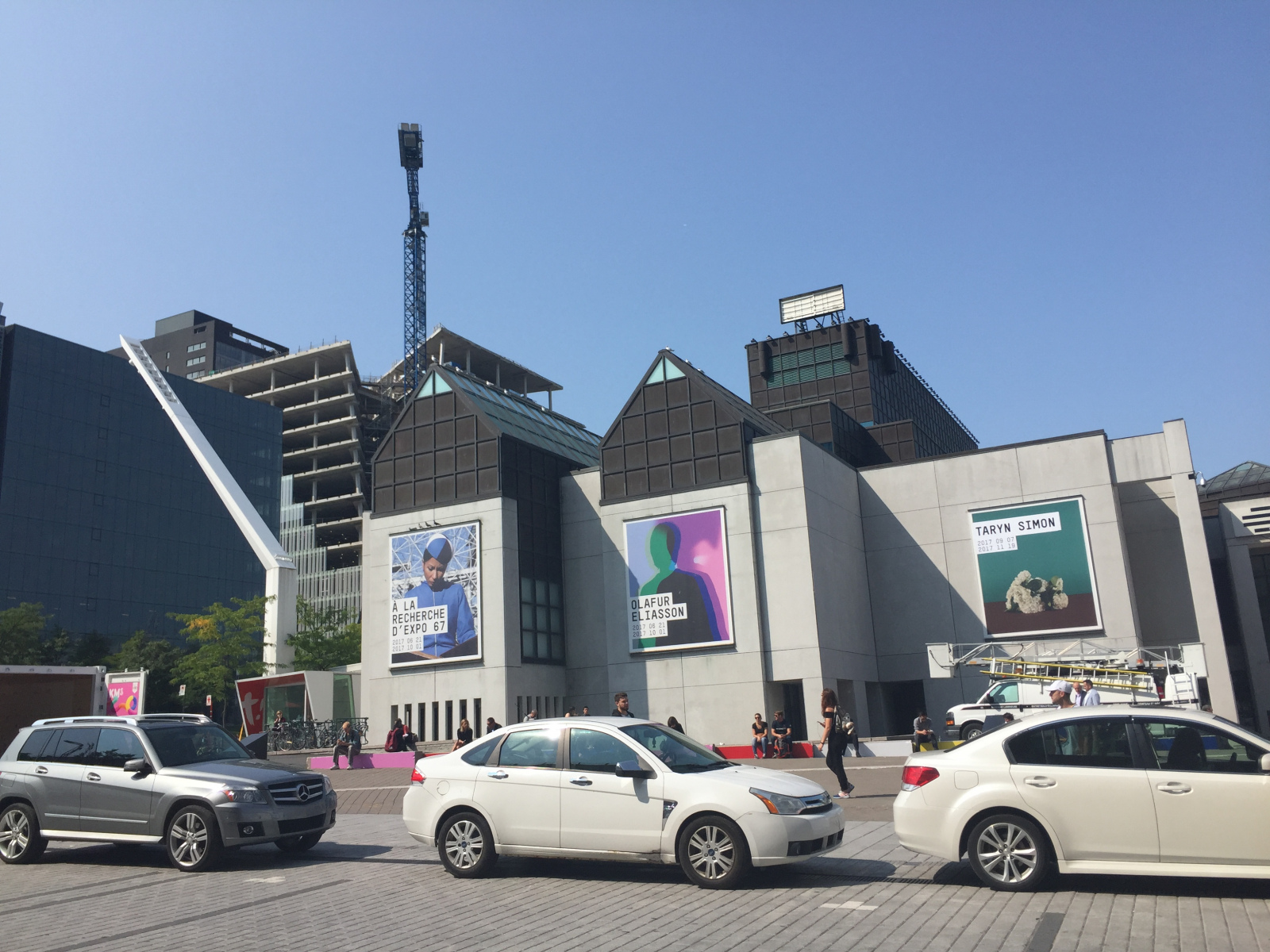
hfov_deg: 61.7
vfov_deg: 48.2
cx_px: 635
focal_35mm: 29
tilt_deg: +14.3
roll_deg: +1.5
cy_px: 476
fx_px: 1064
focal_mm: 4.15
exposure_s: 1/2475
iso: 32
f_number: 2.2
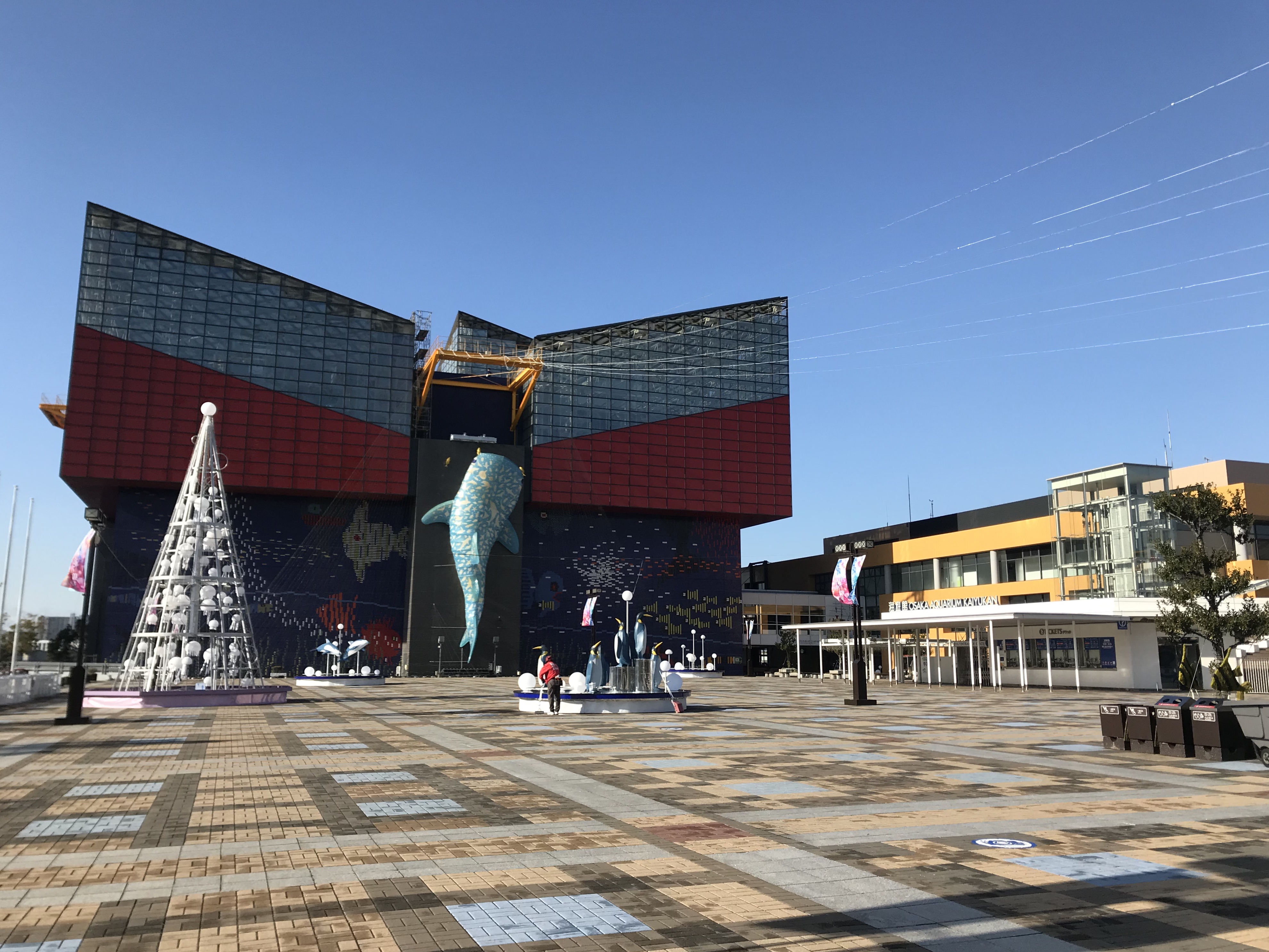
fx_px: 1026
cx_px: 634
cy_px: 476
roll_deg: -0.7
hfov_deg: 63.4
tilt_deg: +11.2
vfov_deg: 49.7
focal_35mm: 28
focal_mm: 3.99
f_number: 1.8
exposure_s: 1/2128
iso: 20
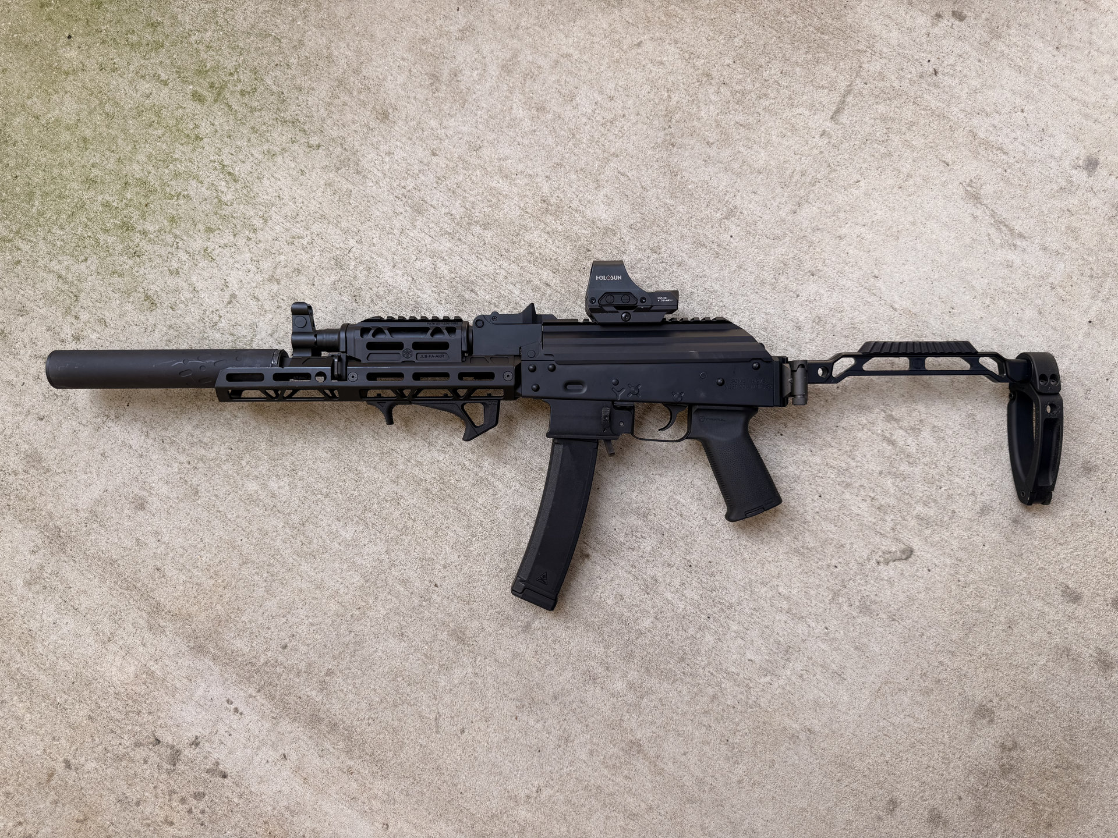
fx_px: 775
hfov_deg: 71.6
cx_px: 559
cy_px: 419
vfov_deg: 56.8
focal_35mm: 24
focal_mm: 6.76
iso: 80
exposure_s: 1/426
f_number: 1.78
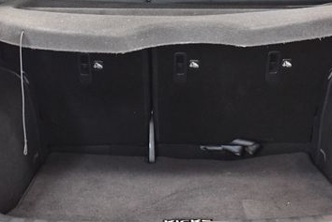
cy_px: 56
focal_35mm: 65
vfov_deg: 20.8
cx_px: 172
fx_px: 600
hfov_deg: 30.9
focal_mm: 18
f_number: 3.5
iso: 4000
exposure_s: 1/60
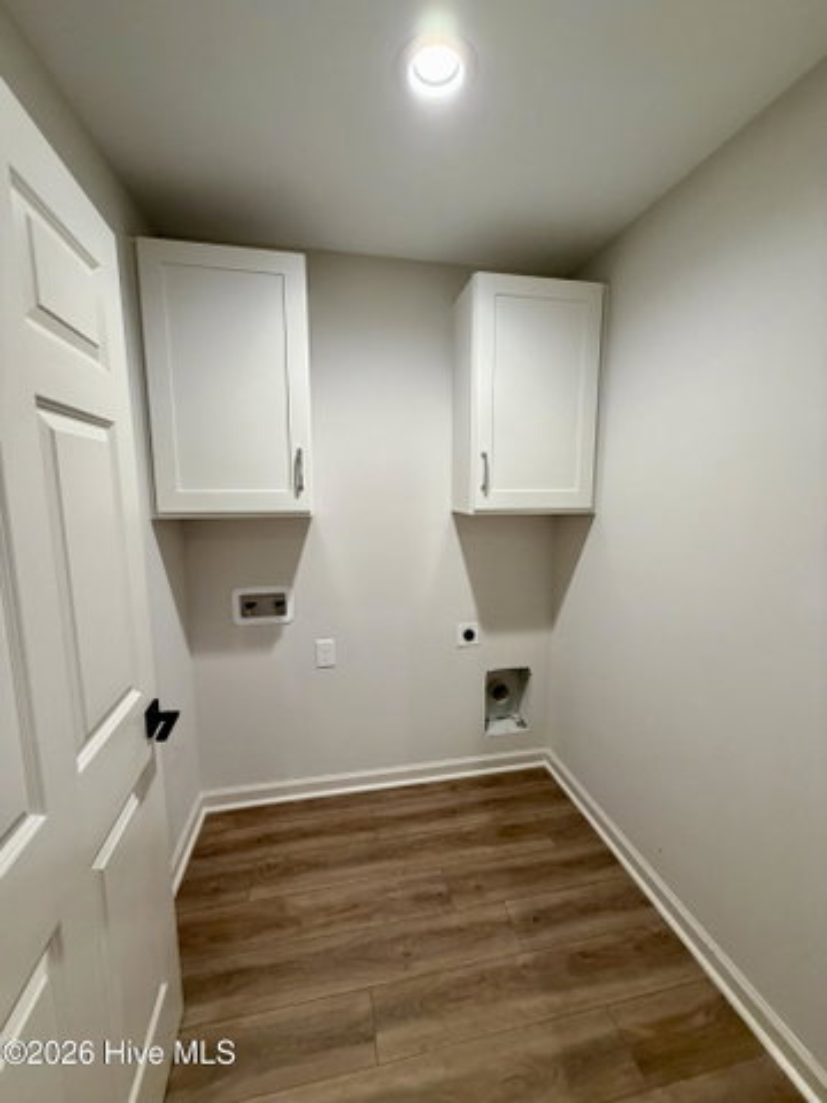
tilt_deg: -8.0
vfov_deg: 102.1
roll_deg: +0.4
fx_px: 446
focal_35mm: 14
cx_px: 414
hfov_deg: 85.7
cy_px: 552
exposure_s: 1/60
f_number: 2.2
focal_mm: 2.22
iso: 250
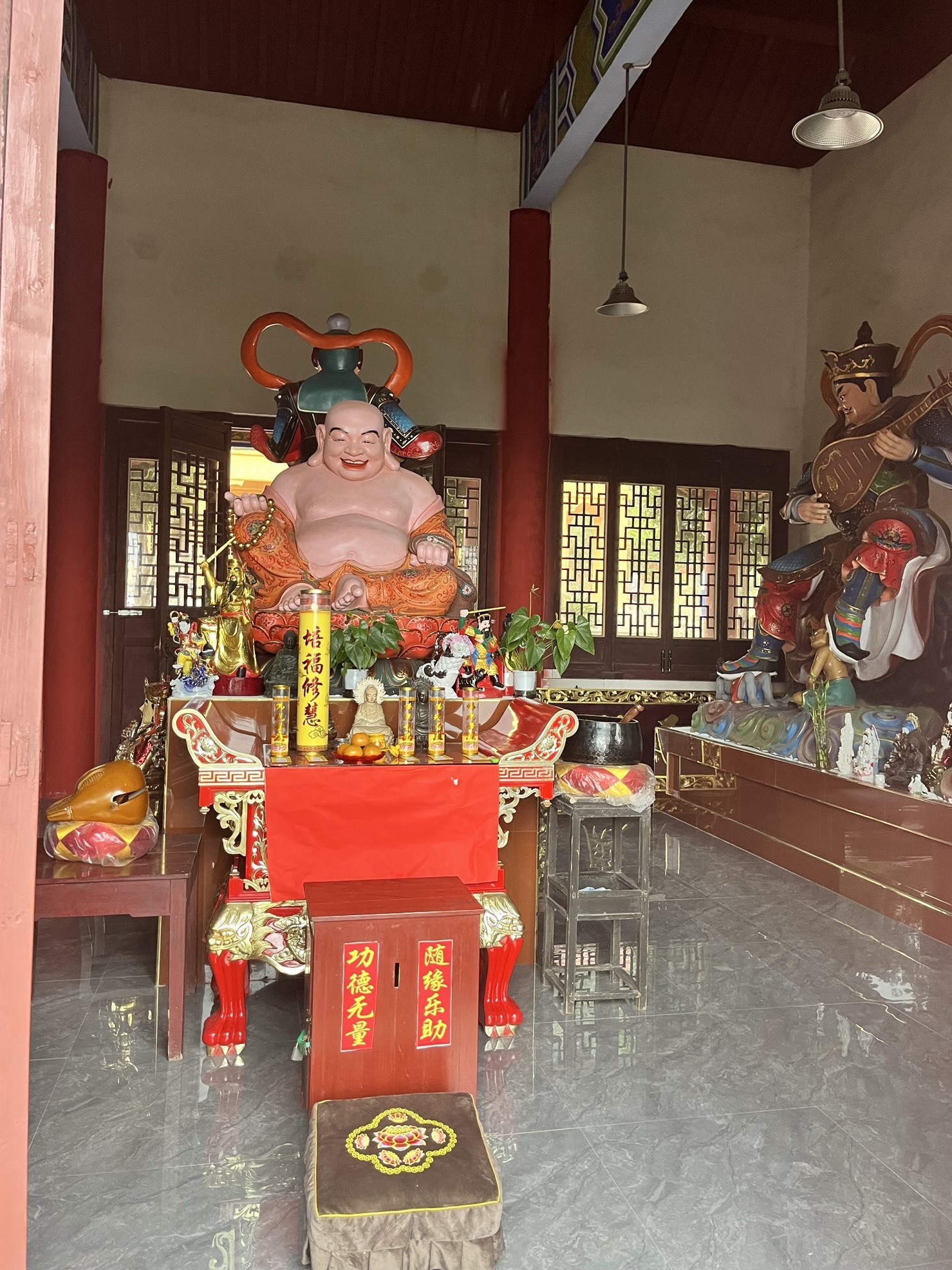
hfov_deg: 51.3
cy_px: 611
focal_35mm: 27
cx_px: 487
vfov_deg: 65.3
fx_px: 990
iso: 160
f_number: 1.6
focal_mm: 5.1
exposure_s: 1/60
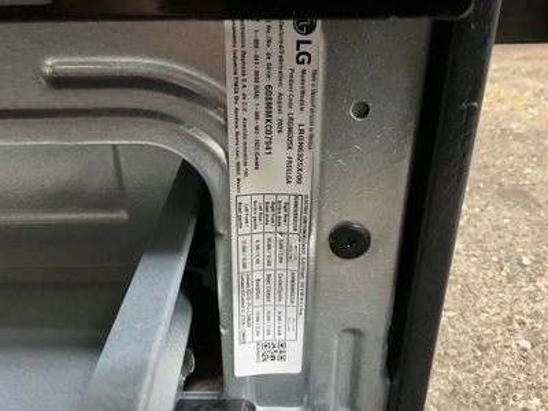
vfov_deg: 48.2
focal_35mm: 29
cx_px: 274
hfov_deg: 61.7
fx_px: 459
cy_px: 206
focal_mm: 3
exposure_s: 1/24
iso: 500
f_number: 1.8
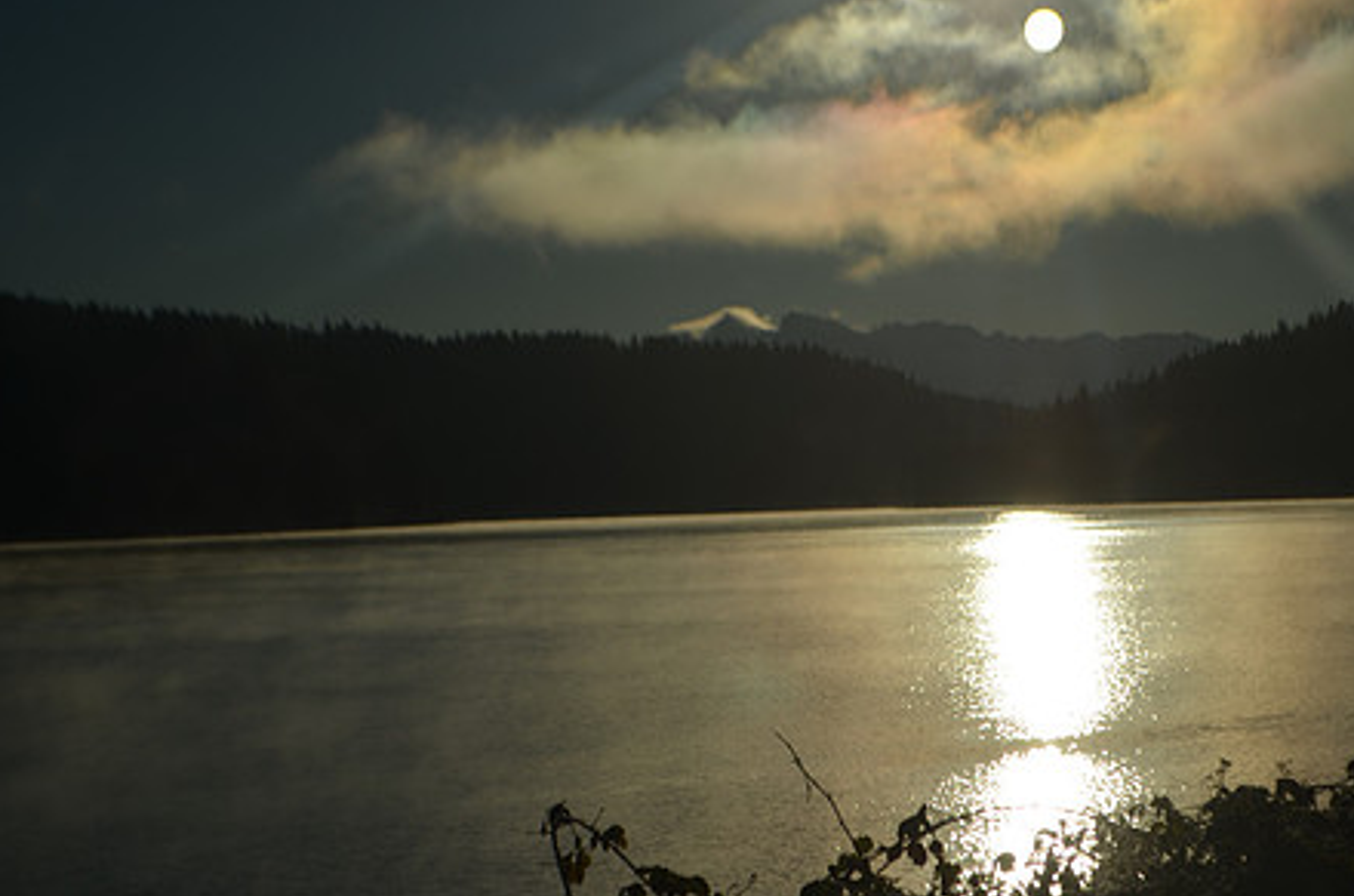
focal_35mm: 95
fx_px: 3564
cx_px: 834
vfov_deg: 14.3
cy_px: 527
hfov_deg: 21.5
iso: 100
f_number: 5.6
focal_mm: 48
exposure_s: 1/4000
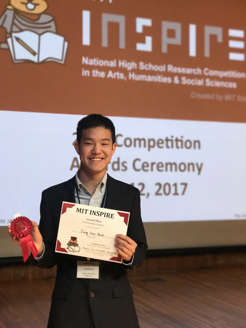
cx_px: 123
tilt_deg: +3.0
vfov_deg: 33.8
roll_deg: -0.5
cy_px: 164
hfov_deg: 25.7
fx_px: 540
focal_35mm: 57
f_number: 2.8
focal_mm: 6.6
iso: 400
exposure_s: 1/60
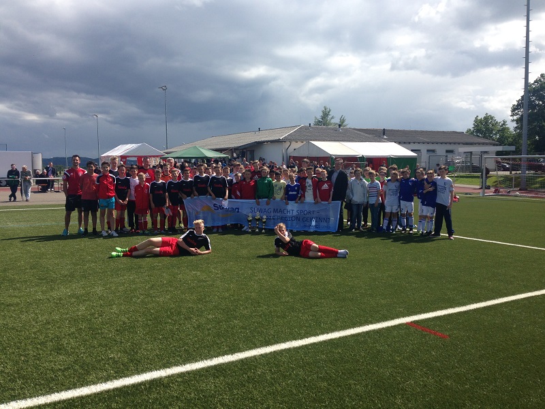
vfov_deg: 42.9
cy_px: 204
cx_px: 272
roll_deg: -0.2
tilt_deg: -5.0
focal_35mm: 33
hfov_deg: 55.4
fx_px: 520
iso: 50
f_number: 2.4
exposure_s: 1/1642
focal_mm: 4.12
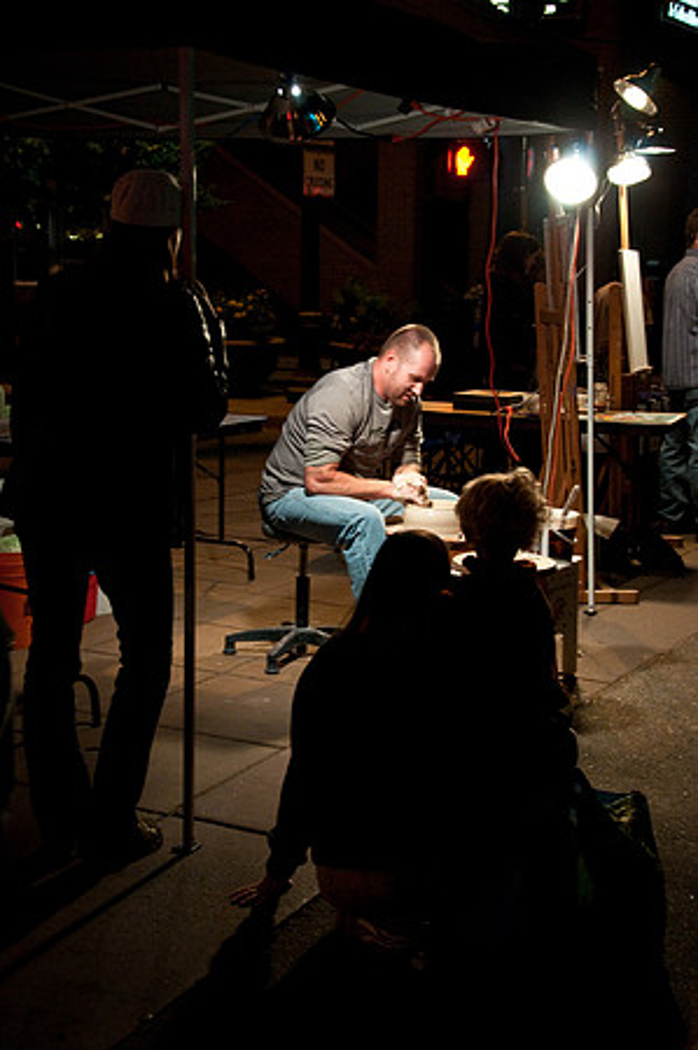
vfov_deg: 36.9
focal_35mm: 54
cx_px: 349
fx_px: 1574
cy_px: 525
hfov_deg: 25.0
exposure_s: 1/30
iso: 1250
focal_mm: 36
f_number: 6.3
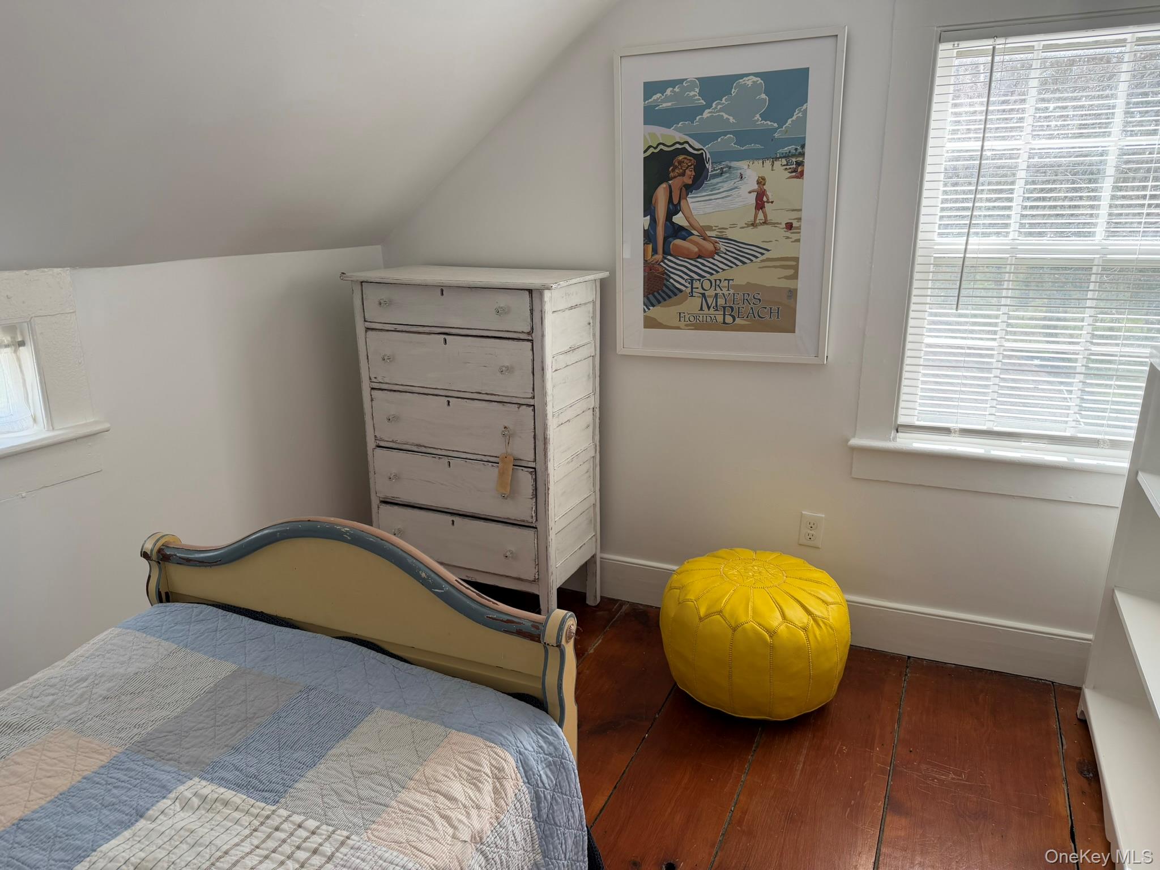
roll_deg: +0.3
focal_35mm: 24
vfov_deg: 56.8
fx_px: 804
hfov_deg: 71.6
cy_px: 435
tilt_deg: -16.7
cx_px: 580
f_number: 1.78
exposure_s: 1/200
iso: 80
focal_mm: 6.76
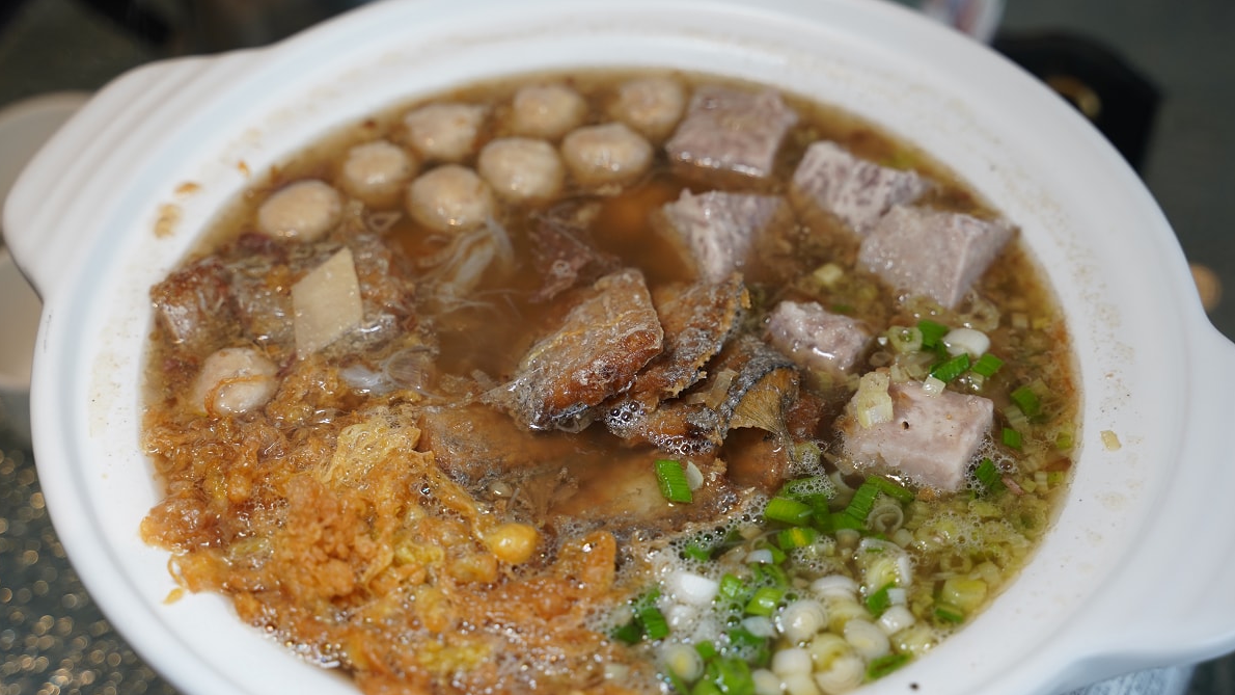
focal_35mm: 56
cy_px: 381
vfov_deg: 21.4
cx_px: 620
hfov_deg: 37.2
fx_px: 1834
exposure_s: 1/160
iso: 500
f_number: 4
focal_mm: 53
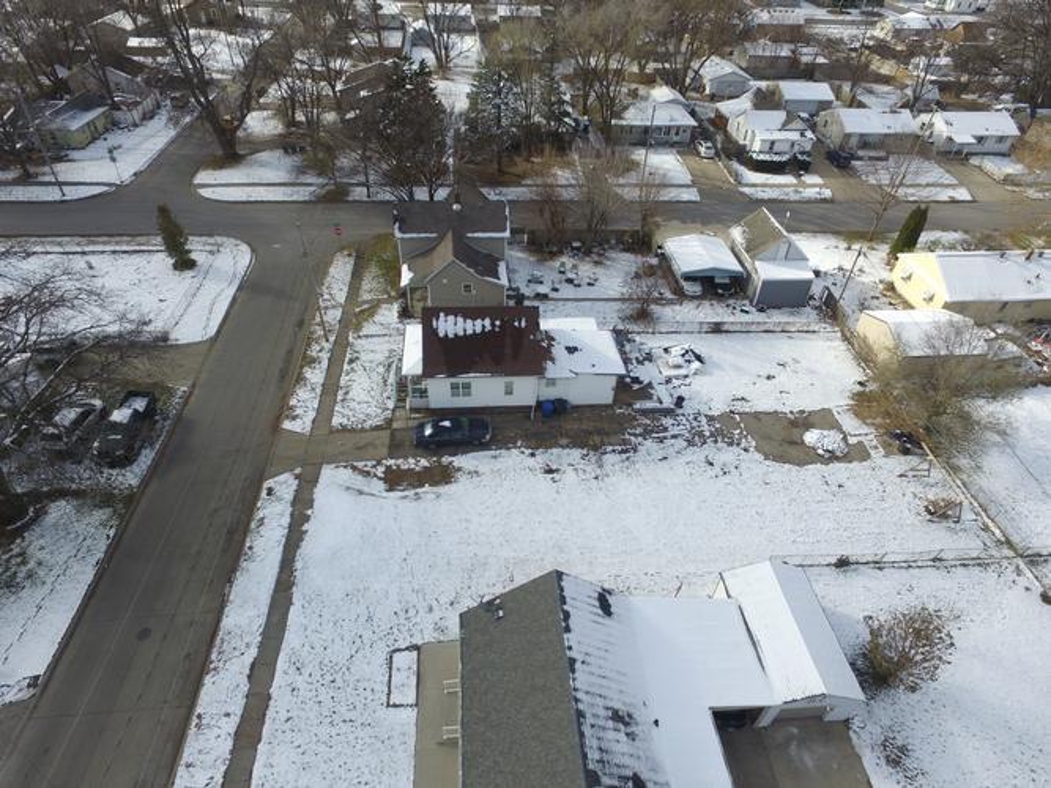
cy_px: 394
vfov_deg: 66.0
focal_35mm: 20
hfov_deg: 81.8
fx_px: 607
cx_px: 526
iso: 100
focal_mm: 3.61
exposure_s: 1/829
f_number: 2.8
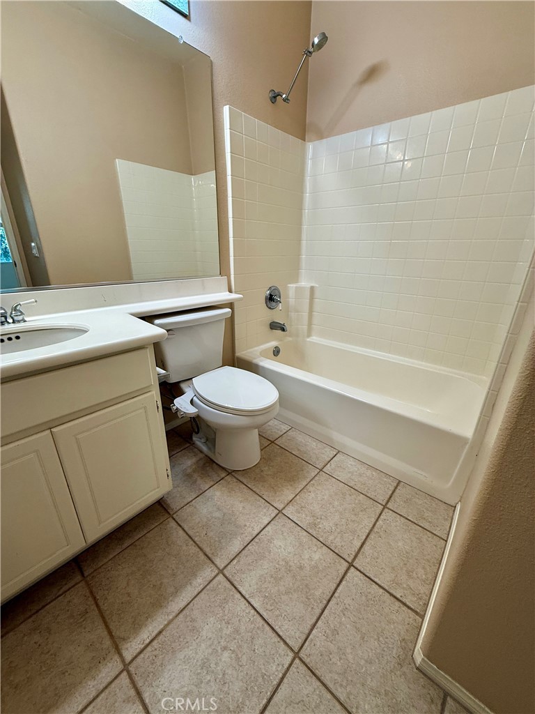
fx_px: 288
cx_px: 268
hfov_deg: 85.7
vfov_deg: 102.1
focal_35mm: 14
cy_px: 357
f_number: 2.2
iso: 125
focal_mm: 2.22
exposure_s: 1/120
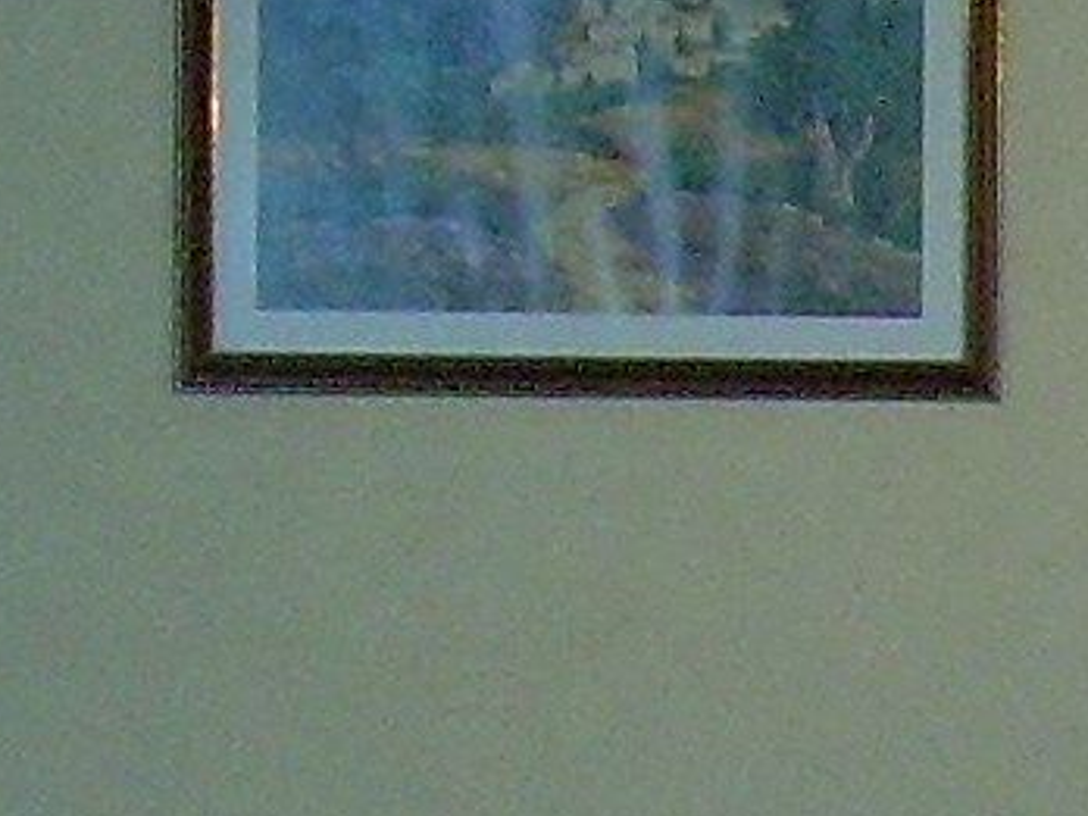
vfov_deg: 5.9
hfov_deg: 7.7
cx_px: 1951
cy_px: 1097
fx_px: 7795
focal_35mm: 248
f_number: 2.8
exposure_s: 1/60
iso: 200
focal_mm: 6.3
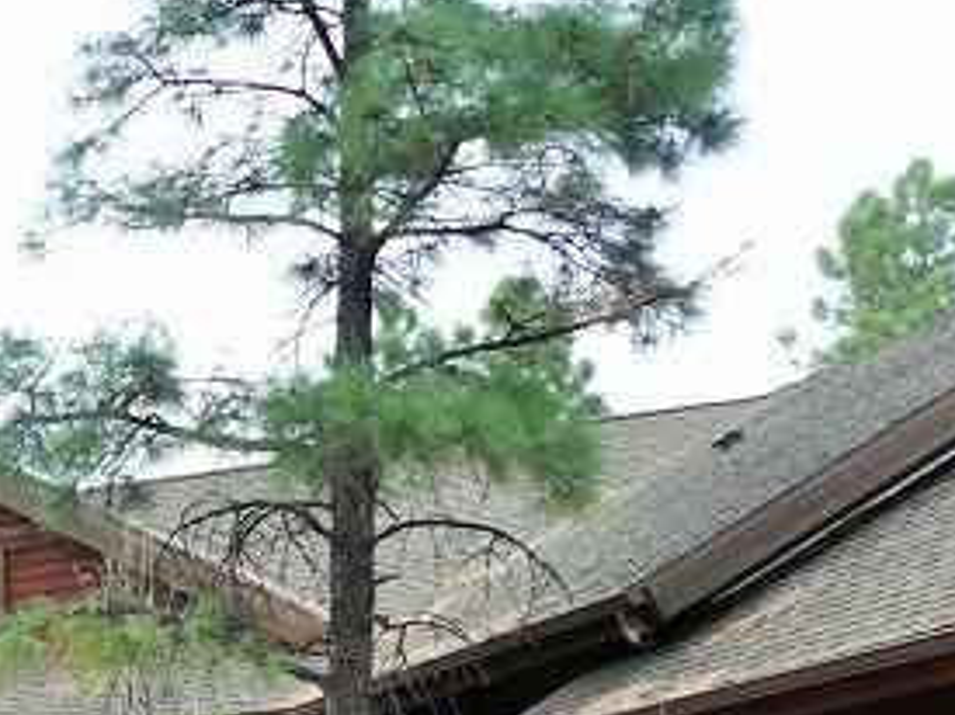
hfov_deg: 19.8
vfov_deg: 15.2
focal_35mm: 93
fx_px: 2565
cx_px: -188
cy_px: 927
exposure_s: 1/160
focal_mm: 7.4
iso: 100
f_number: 4
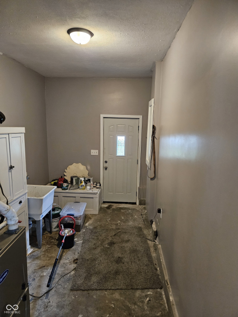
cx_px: 119
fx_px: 211
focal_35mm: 23
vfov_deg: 73.9
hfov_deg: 58.9
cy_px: 158
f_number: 1.8
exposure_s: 1/40
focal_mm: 5.4
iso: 640
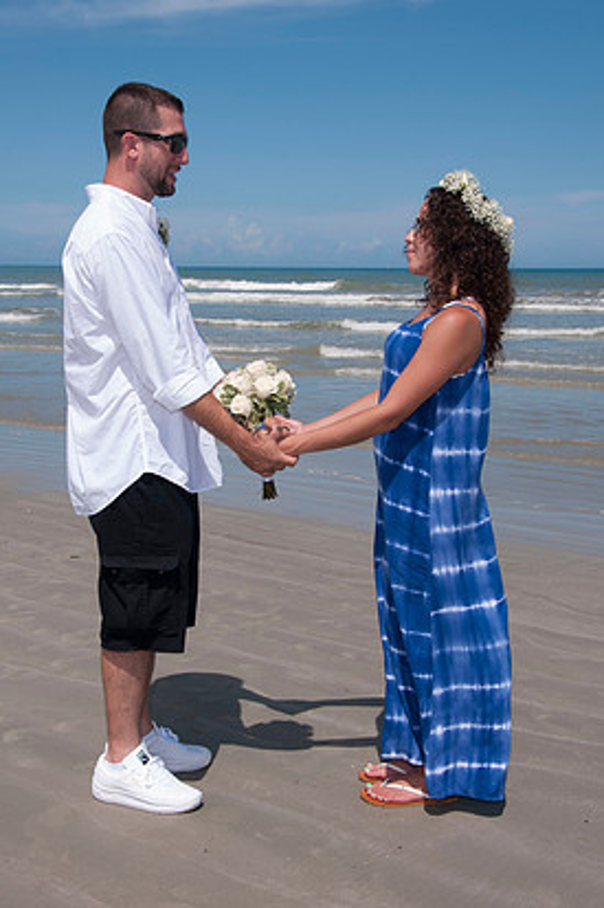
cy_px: 455
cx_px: 293
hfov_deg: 27.5
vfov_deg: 40.4
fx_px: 1234
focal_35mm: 49
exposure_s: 1/250
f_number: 11
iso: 100
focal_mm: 30
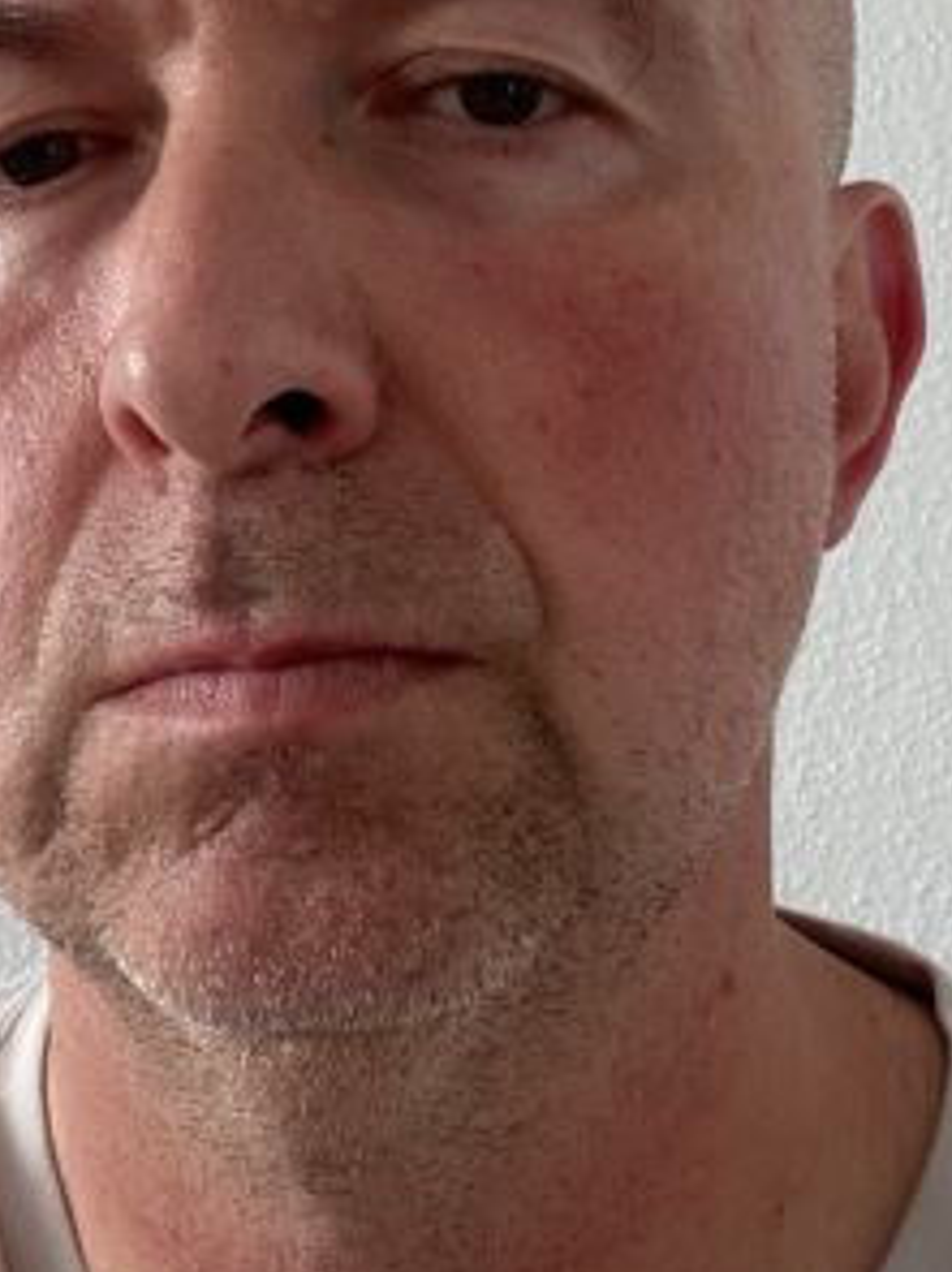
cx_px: 306
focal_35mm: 61
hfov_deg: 23.9
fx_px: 2238
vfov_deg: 31.7
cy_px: 556
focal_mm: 2.71
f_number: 2.2
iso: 100
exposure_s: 1/98
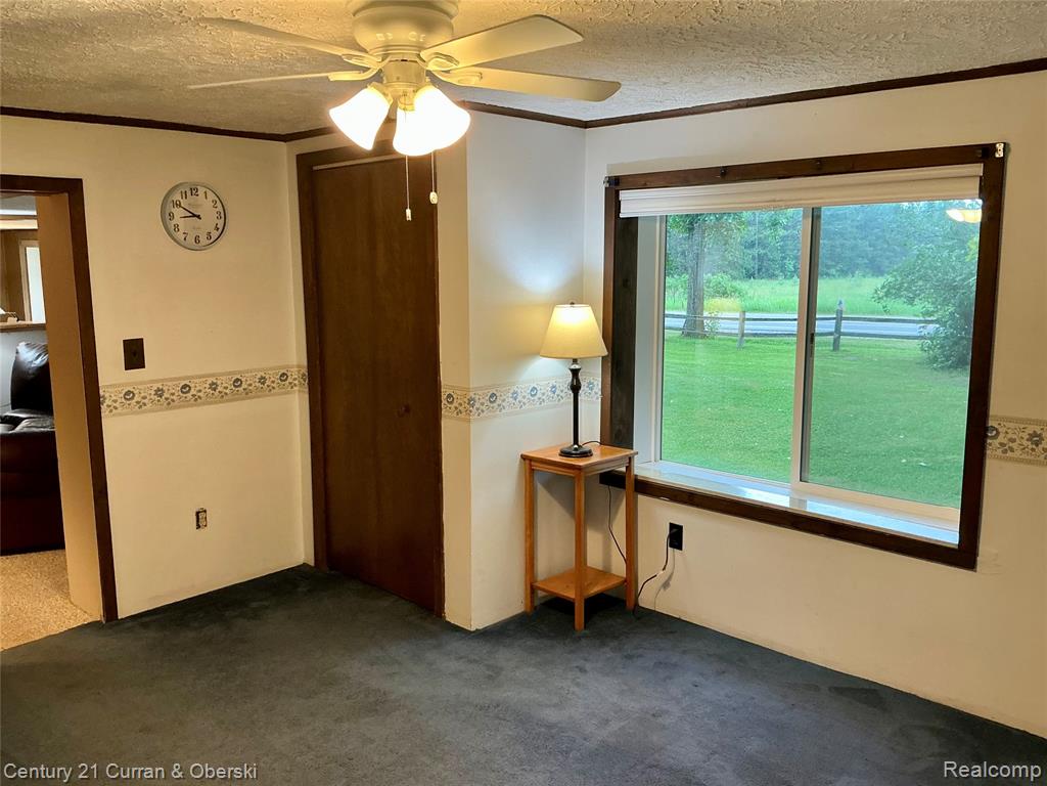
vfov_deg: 49.7
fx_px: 847
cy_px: 393
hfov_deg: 63.4
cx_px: 524
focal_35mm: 28
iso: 100
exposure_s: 1/60
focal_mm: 3
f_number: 1.8
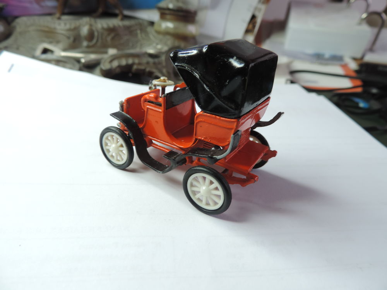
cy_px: 145
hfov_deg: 71.6
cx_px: 194
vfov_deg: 56.8
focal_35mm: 24
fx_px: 268
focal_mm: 4.3
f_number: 3
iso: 110
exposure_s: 1/30
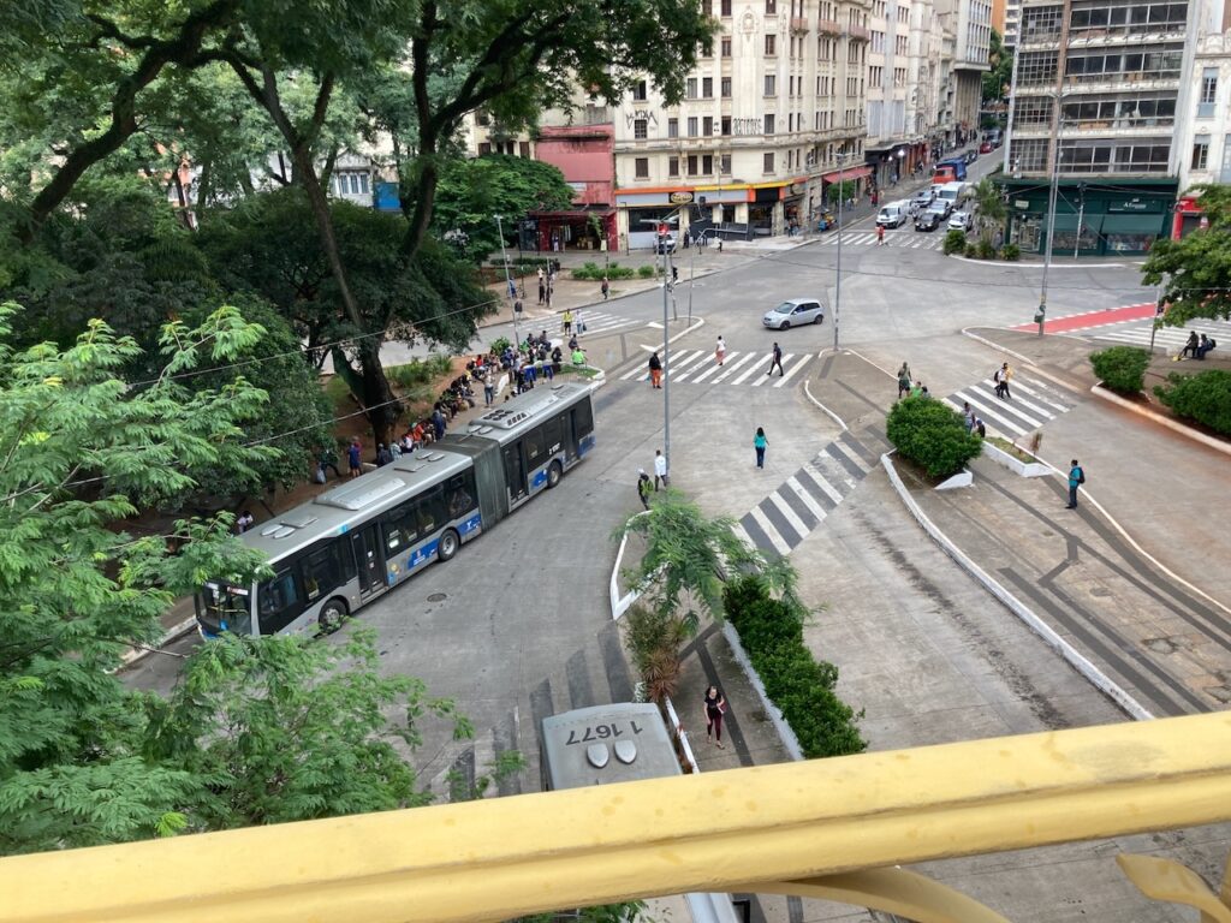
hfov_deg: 63.4
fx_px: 996
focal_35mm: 28
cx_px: 616
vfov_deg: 49.7
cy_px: 462
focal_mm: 3.99
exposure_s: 1/149
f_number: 1.8
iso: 20
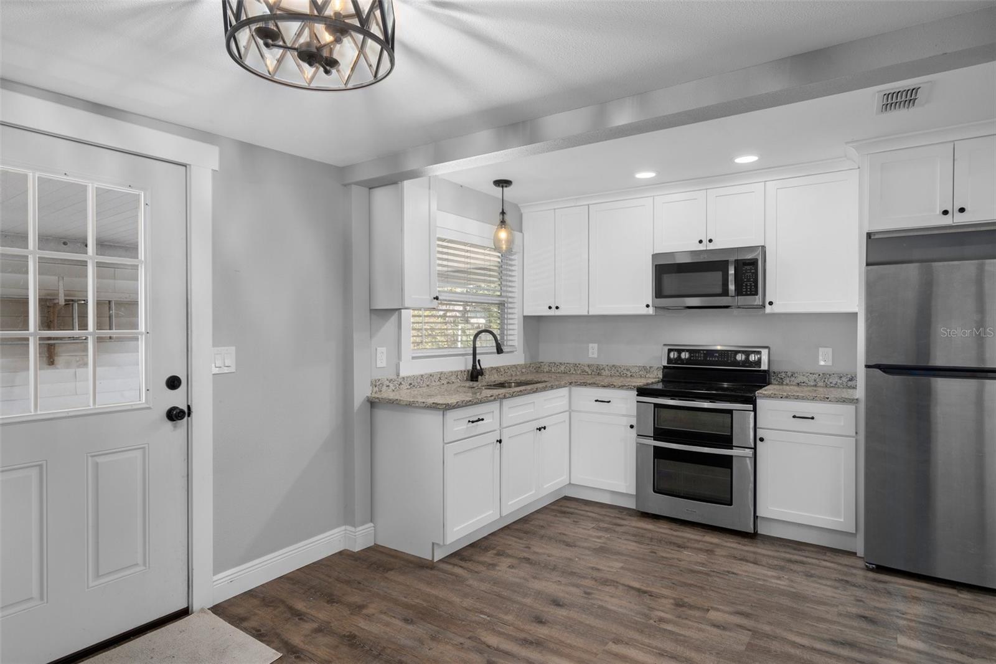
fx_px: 526
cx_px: 498
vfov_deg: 64.5
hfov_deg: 86.9
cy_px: 332
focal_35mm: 19
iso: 320
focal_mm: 19
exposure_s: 1/2.5
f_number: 8
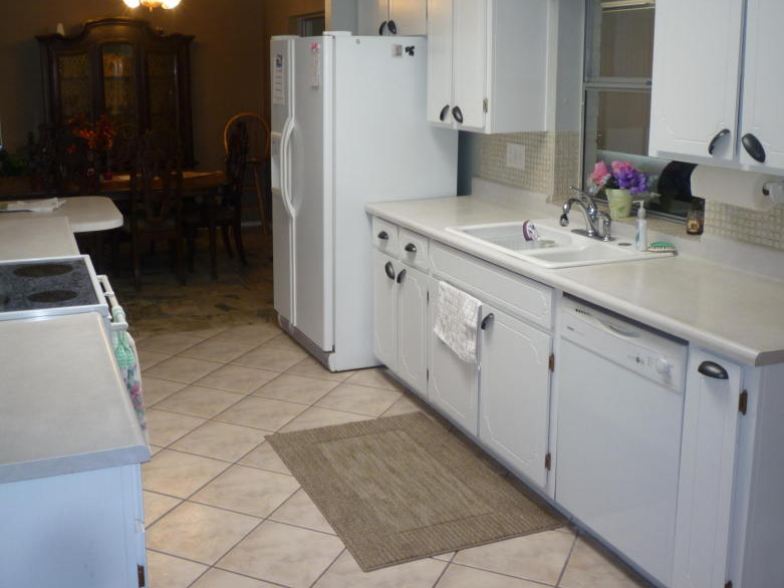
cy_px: 235
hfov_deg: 48.8
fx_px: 861
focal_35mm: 38
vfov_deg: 37.6
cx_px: 337
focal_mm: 5.2
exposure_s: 1/30
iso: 100
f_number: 3.3
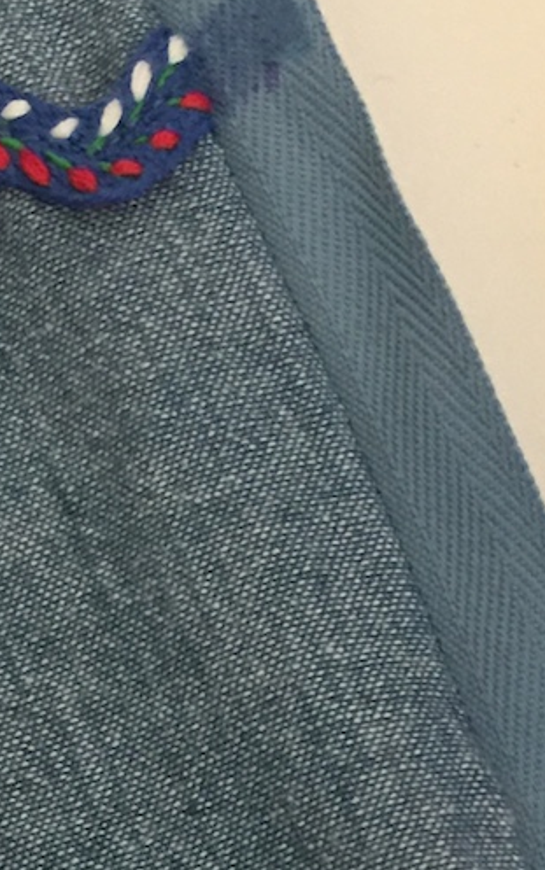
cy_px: 975
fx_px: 2351
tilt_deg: -79.5
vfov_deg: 20.0
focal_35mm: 99
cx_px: 457
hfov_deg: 13.1
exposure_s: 1/10
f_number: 2.2
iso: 100
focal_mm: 4.15
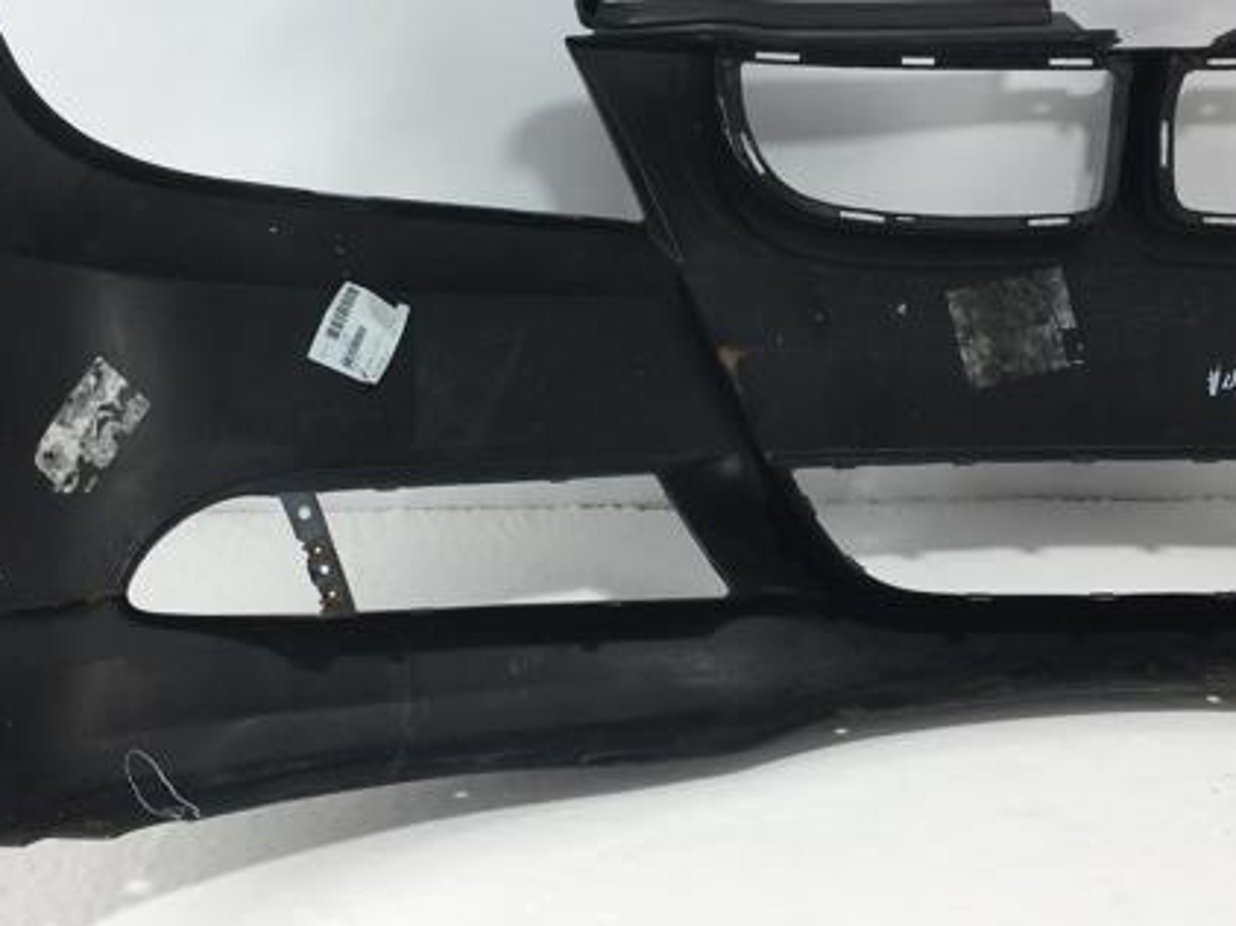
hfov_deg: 42.9
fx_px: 1570
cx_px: 527
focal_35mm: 44
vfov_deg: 32.2
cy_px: 234
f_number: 2.2
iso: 25
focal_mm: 4.15
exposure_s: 1/148
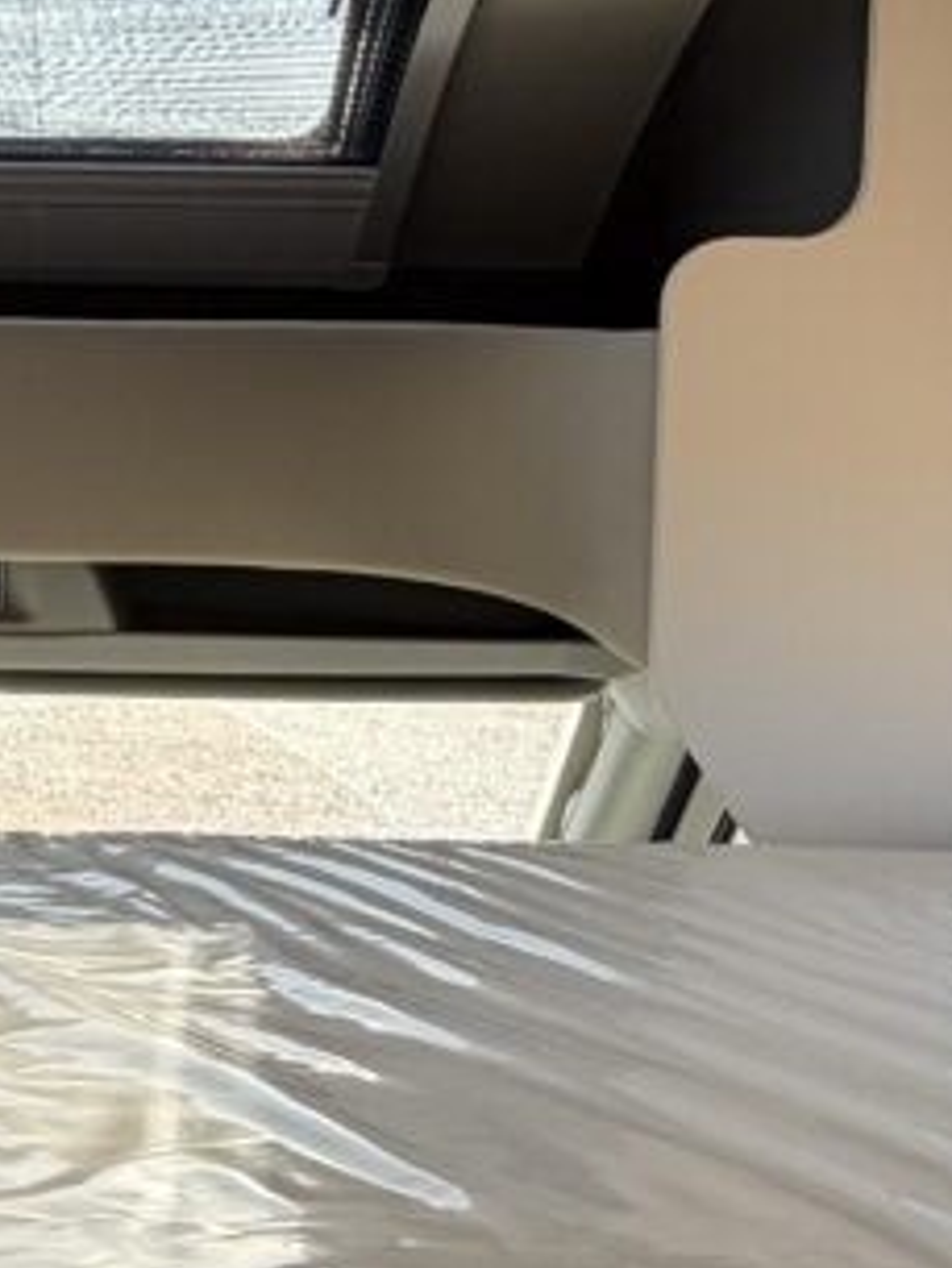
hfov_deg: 21.8
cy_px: 574
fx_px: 2418
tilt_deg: -6.4
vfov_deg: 29.4
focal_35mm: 66
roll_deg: -1.0
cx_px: 116
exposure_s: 1/266
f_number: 2.2
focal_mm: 2.22
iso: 50
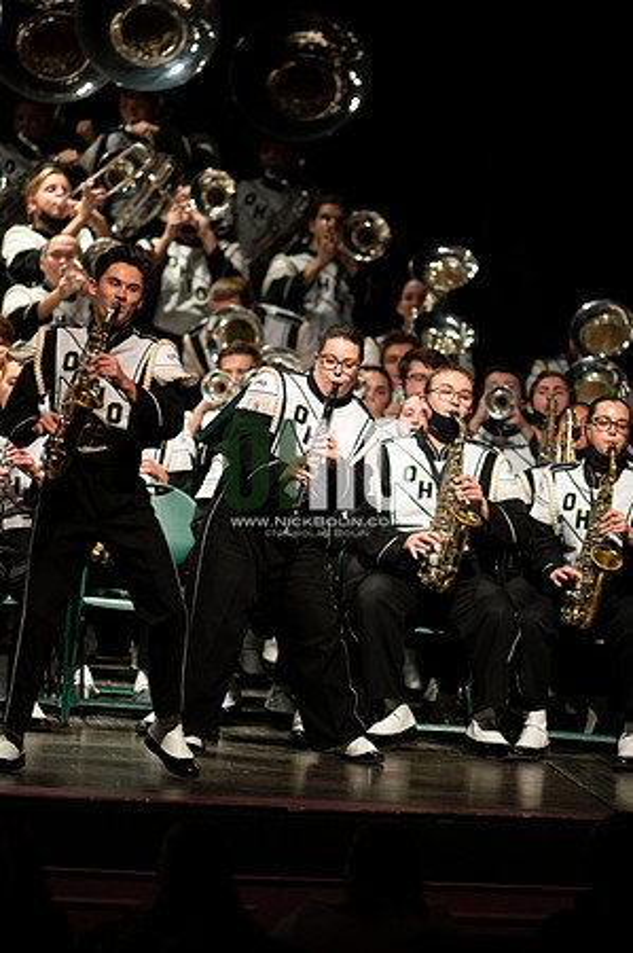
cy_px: 476
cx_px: 316
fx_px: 7930
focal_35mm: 300
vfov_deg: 6.9
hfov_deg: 4.6
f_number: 2.8
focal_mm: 300
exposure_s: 1/500
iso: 3200
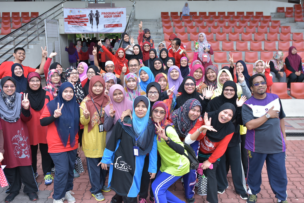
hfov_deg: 53.1
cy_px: 102
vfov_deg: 36.9
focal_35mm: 36
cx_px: 152
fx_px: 304
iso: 100
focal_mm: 24
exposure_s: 1/200
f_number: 2.8
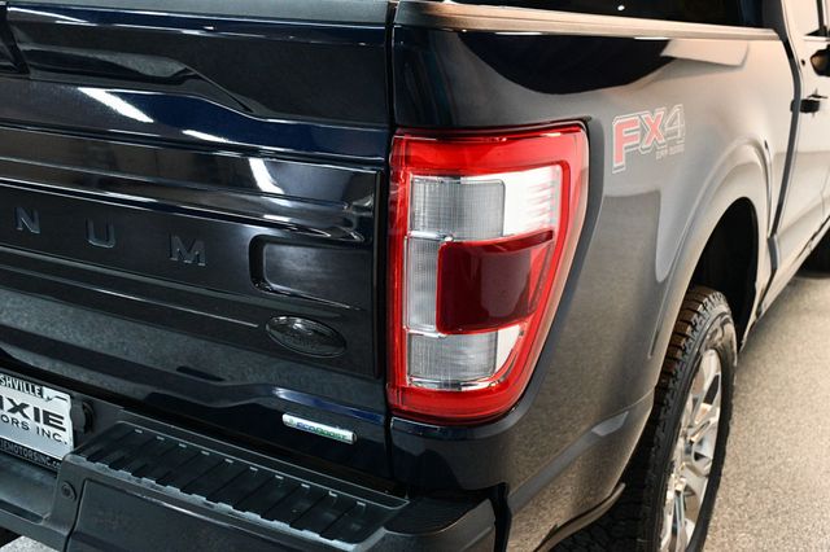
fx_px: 899
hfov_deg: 49.6
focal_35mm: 39
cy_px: 276
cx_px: 415
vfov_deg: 34.2
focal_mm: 26
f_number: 3.8
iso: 3200
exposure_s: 1/100
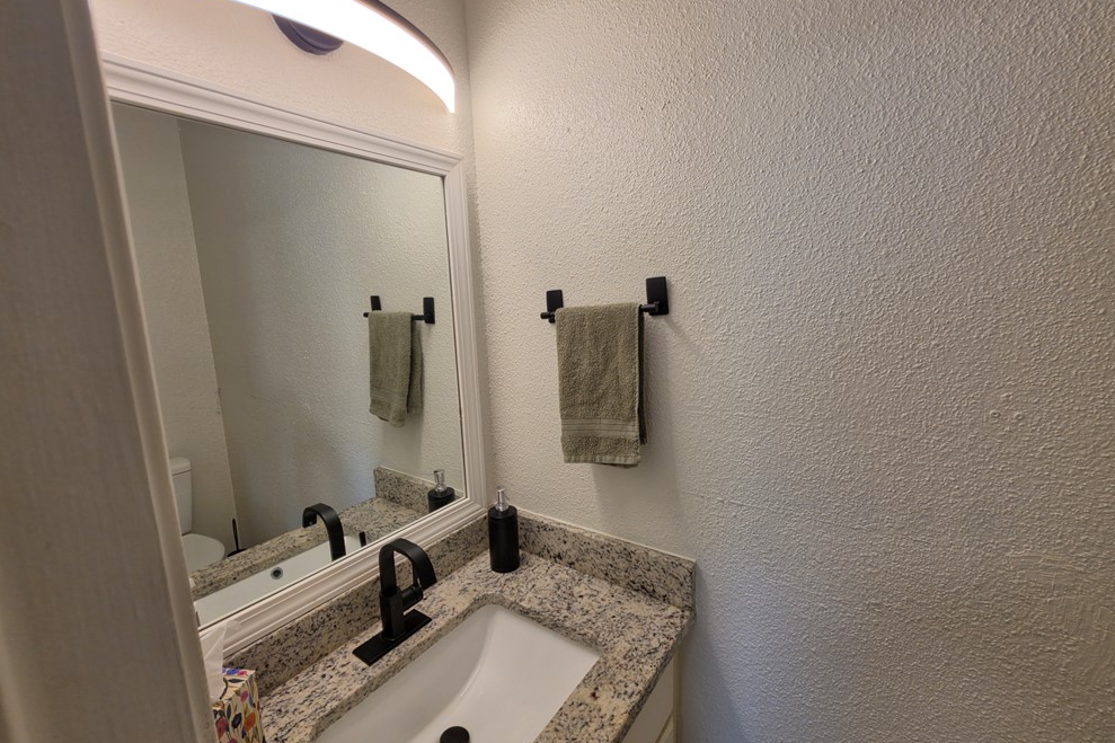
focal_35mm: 14
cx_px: 549
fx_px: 434
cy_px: 370
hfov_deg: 104.3
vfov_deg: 81.2
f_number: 1.9
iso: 64
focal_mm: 2.2
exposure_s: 1/120
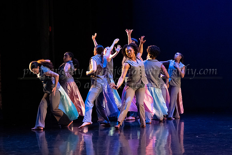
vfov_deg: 15.2
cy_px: 73
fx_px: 581
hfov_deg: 22.6
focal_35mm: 90
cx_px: 127
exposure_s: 1/400
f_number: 4.5
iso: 6400
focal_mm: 75
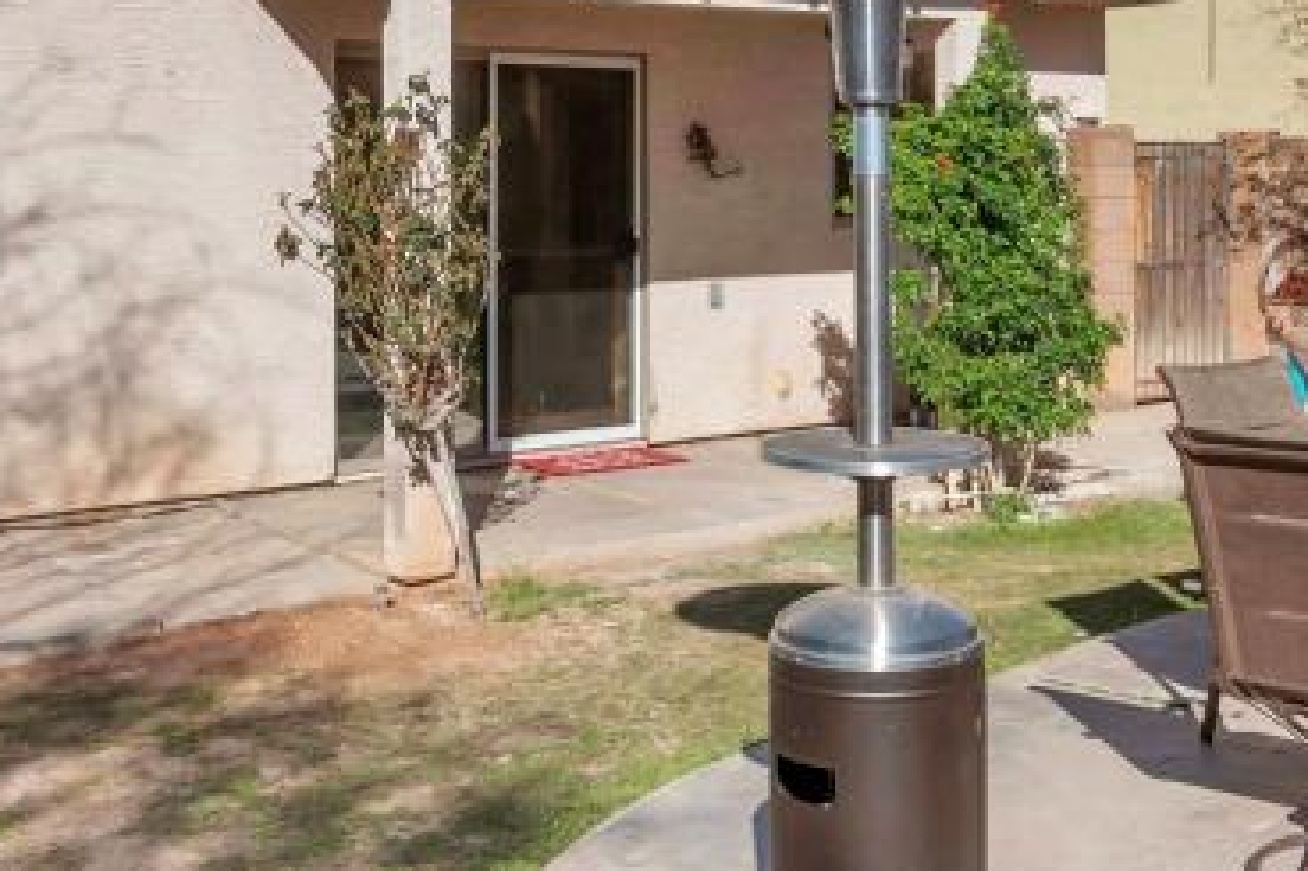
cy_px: 41
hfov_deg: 39.3
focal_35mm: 50
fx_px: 1816
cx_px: 821
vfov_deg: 25.9
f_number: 13
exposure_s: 1/640
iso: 320
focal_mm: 16
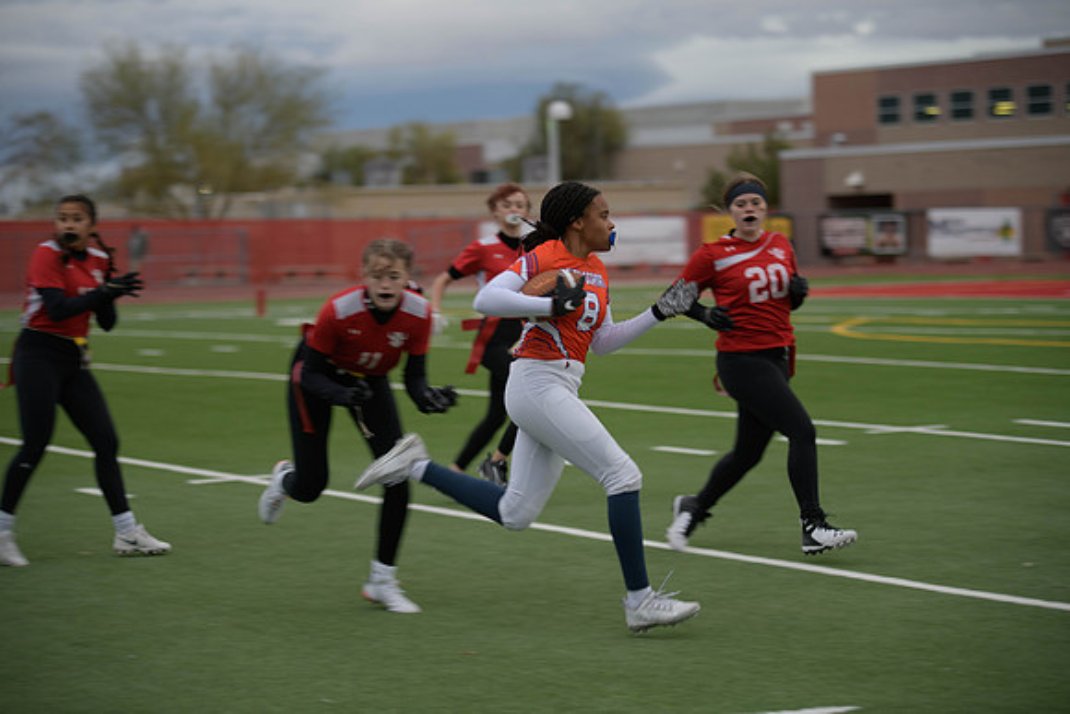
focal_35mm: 100
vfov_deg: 13.7
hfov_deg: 20.4
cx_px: 535
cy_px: 357
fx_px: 2973
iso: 140
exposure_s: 1/200
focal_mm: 100
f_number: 2.8
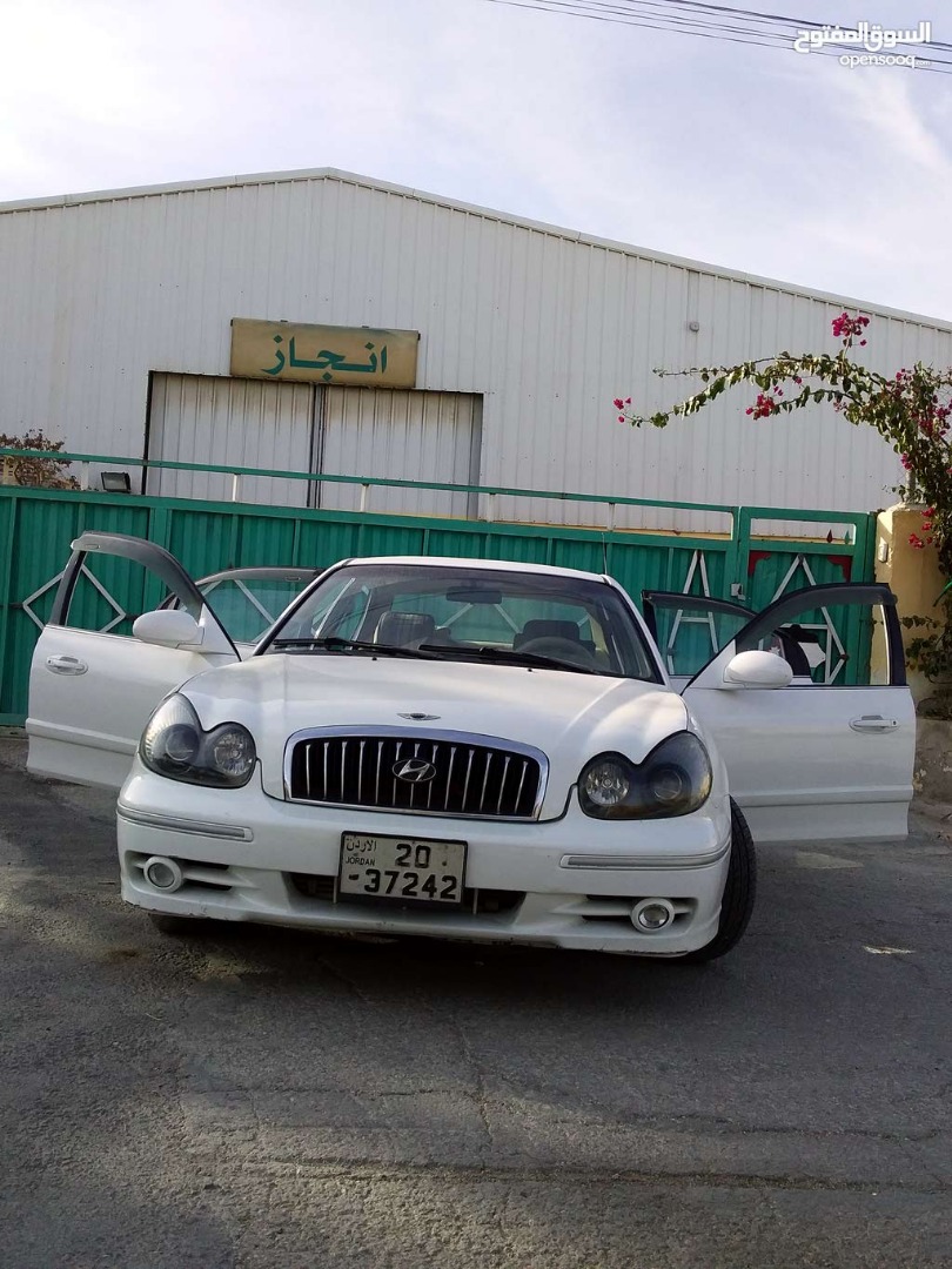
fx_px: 1137
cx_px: 476
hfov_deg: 45.4
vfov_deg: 58.4
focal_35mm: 31
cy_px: 634
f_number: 2.2
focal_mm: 3.3
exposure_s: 1/936
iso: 40
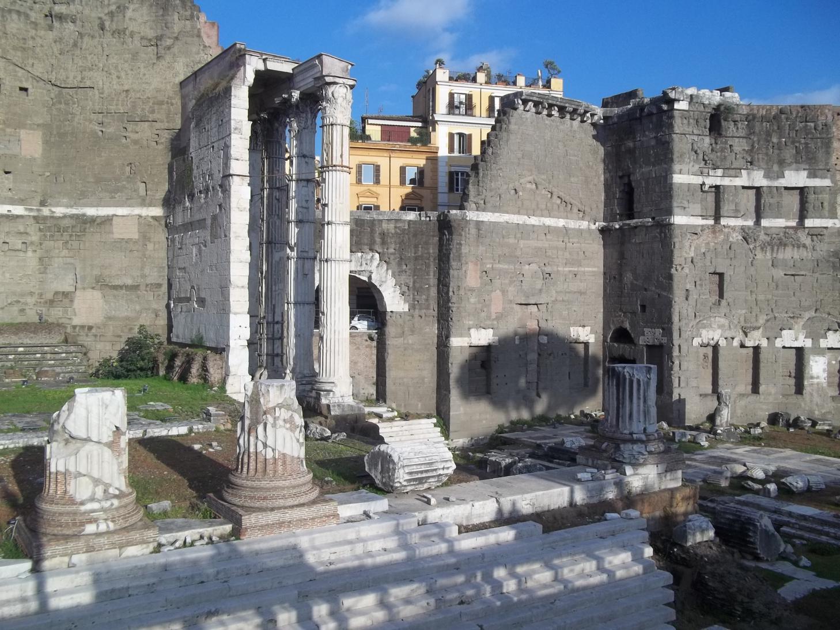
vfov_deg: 44.1
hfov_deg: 56.8
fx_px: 776
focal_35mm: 32
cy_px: 315
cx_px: 420
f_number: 8.8
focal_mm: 5.7
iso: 64
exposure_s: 1/160
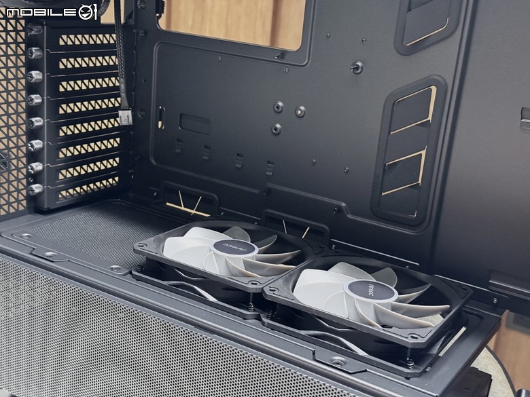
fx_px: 735
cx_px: 265
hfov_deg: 39.7
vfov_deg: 30.3
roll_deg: -5.6
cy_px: 198
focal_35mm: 48
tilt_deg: -17.3
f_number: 1.78
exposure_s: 1/32
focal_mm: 6.76
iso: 500
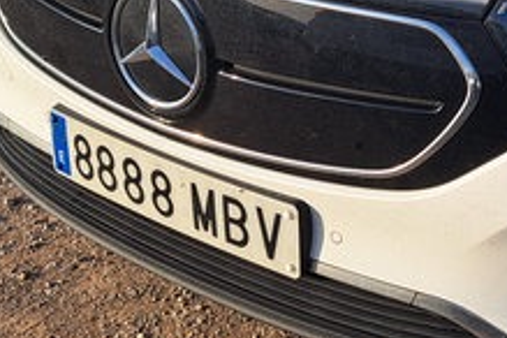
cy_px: -86
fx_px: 1281
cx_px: 500
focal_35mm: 91
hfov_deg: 21.6
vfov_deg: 14.5
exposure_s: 1/671
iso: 50
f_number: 1.8
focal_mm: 5.23
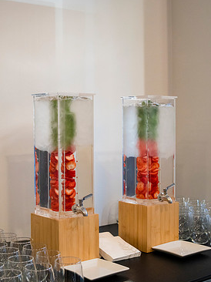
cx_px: 103
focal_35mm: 59
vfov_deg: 32.9
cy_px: 140
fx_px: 477
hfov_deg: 25.0
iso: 2000
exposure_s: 1/60
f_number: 4.5
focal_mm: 33
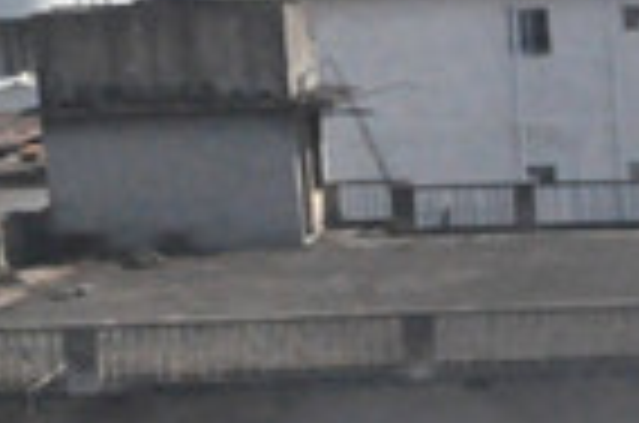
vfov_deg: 7.5
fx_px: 3082
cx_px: 1017
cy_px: 904
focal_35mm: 174
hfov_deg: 11.3
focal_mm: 22
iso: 3200
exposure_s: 1/4000
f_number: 14
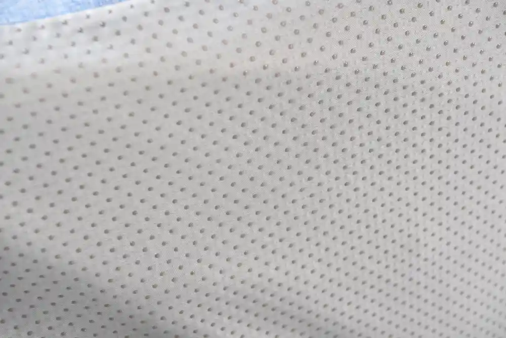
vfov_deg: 19.5
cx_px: 253
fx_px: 984
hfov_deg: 28.8
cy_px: 169
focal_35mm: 70
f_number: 9
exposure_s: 1/125
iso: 320
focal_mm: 70
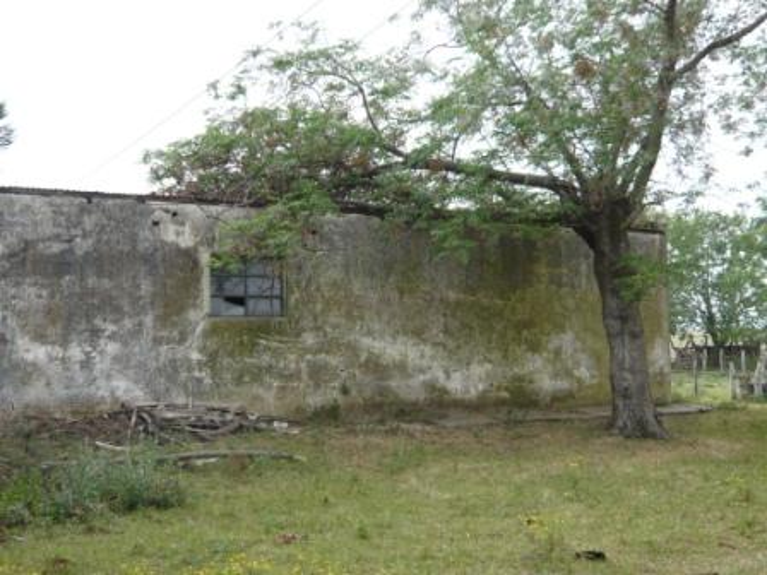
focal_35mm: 39
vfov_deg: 36.8
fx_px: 864
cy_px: 288
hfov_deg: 47.9
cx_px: 384
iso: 100
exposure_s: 1/400
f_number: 2.8
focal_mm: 4.6
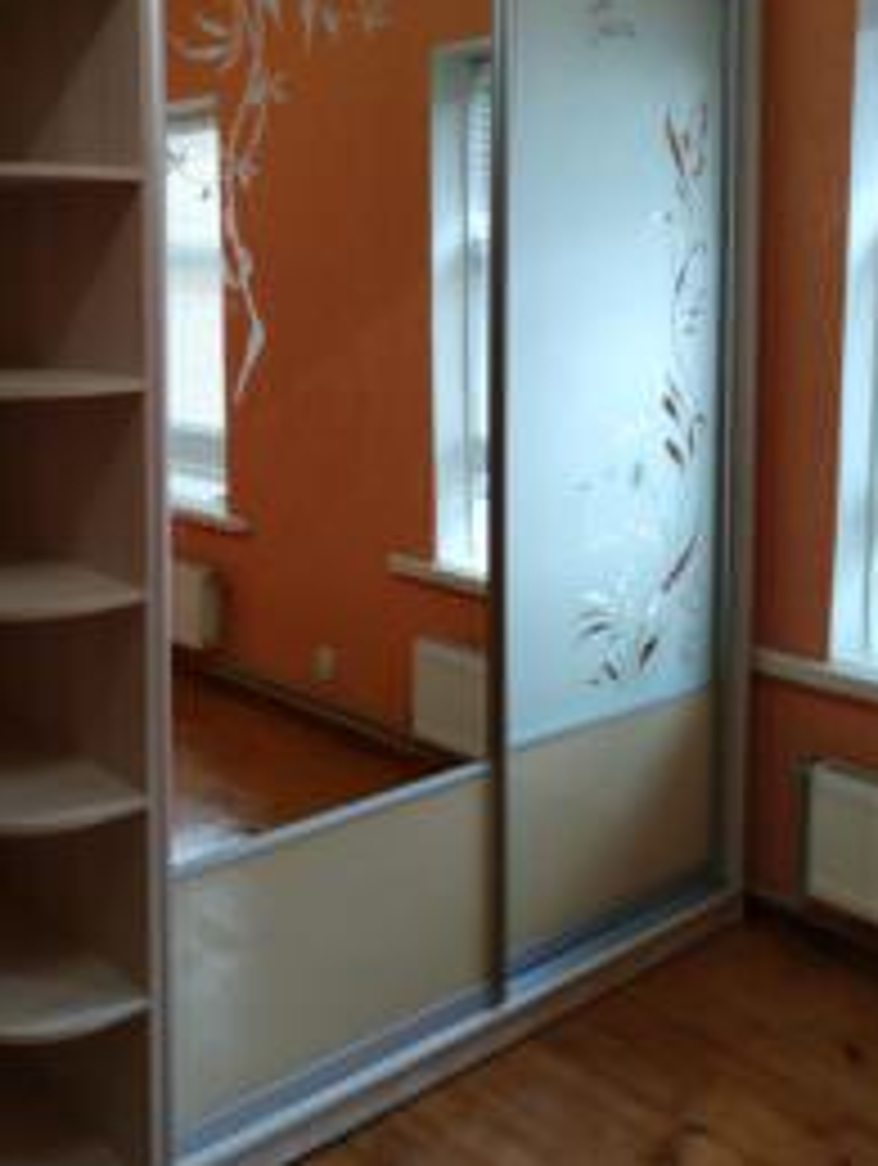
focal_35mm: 37
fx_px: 1248
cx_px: 302
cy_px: 356
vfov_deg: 48.9
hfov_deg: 38.4
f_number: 1.9
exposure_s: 1/25
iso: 160
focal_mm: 3.94
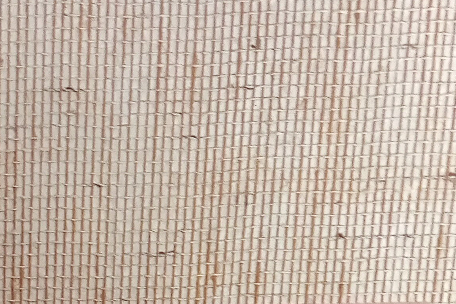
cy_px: 567
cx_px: -96
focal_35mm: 75
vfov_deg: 15.4
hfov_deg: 24.4
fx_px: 950
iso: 655
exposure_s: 1/25
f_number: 2
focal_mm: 3.54
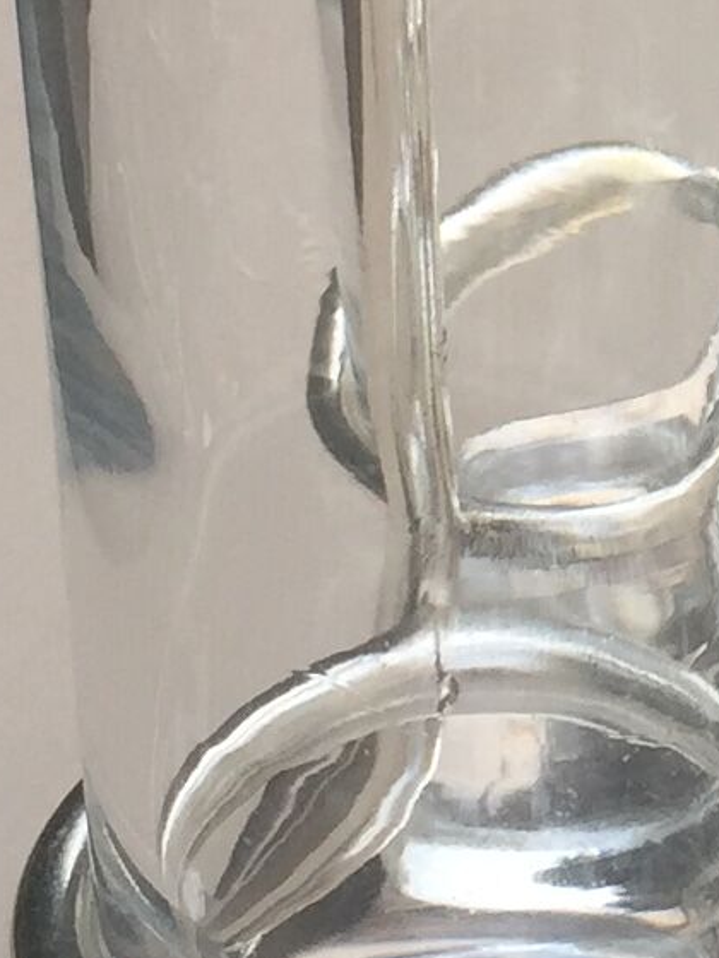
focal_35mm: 169
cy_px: -29
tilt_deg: -24.3
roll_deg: -0.1
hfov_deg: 8.5
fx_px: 4680
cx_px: 1222
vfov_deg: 11.6
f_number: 2.2
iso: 32
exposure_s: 1/1014
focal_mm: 4.15
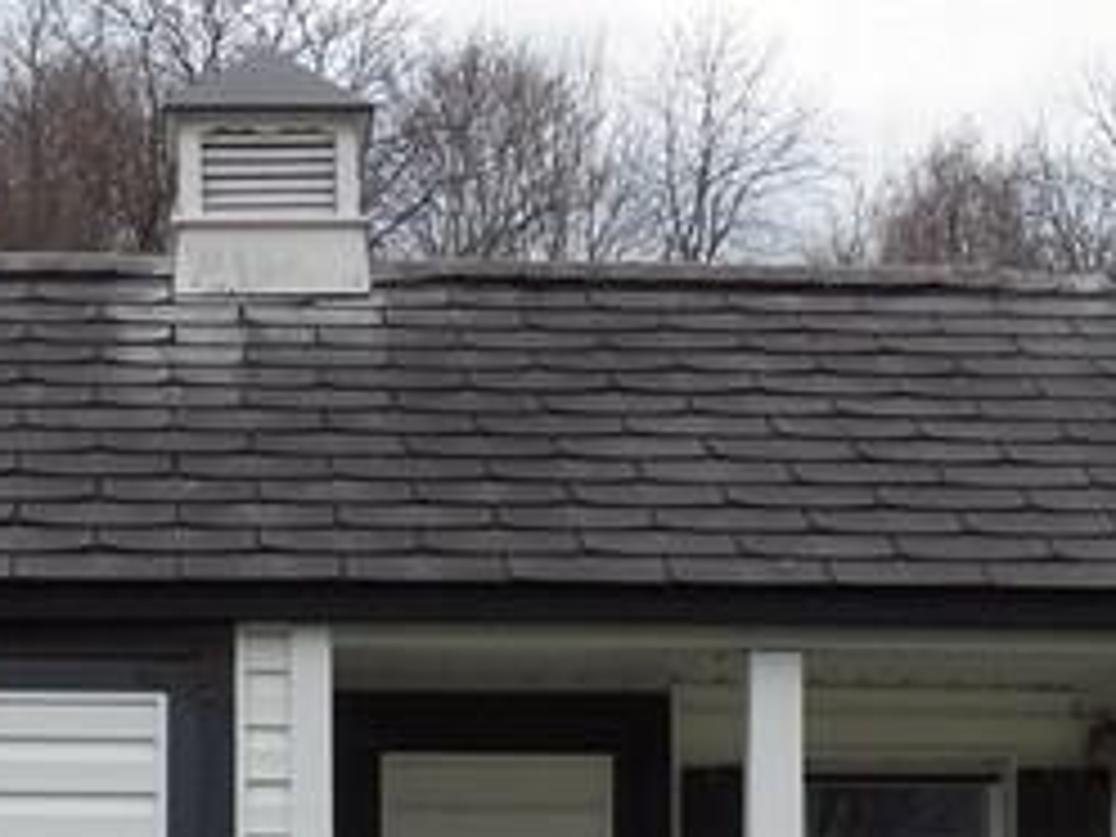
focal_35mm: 128
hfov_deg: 15.4
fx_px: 4127
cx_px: 729
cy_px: 1080
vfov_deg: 11.3
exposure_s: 1/640
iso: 125
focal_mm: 5.5
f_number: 4
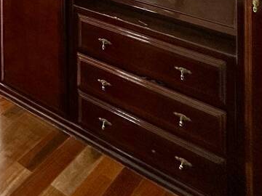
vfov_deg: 19.2
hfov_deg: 29.0
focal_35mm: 56
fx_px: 424
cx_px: -64
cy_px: -165
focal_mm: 2.22
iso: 50
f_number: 2.2
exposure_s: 1/120
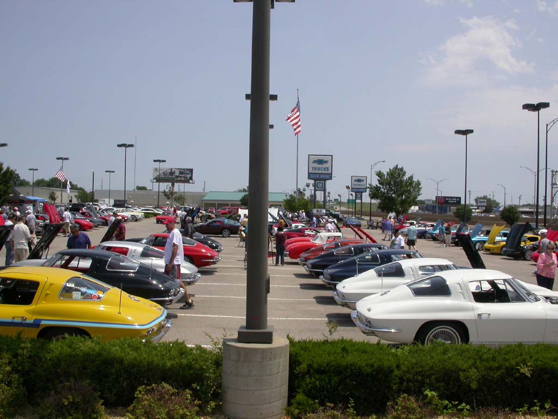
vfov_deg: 37.7
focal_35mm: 38
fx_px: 613
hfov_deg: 49.0
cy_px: 210
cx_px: 279
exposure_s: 1/583
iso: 100
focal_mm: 7.85
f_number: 7.5
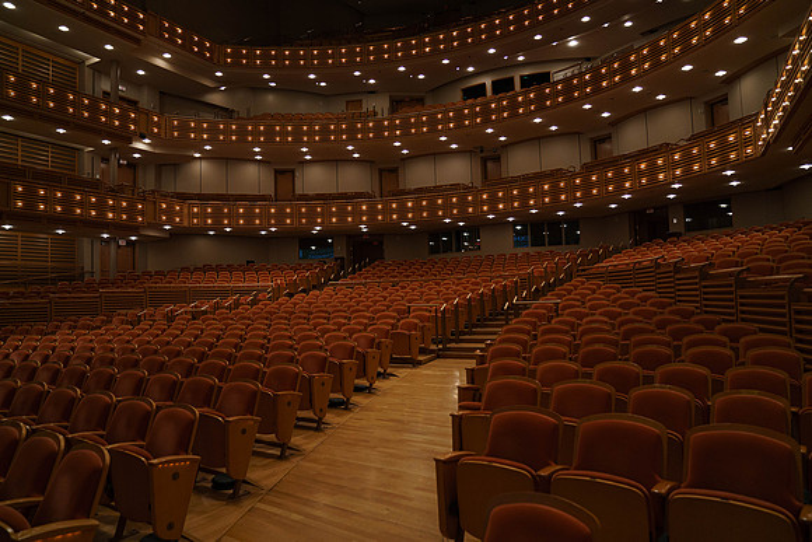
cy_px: 271
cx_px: 406
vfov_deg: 53.2
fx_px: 541
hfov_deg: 73.7
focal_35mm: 24
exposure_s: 1/200
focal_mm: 24
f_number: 3.2
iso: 2500
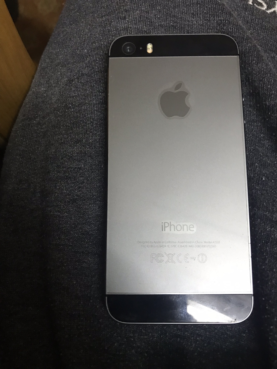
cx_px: 138
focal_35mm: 28
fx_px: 299
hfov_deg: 49.7
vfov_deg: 63.4
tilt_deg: -73.7
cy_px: 184
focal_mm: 3.99
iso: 100
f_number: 1.8
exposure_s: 1/15
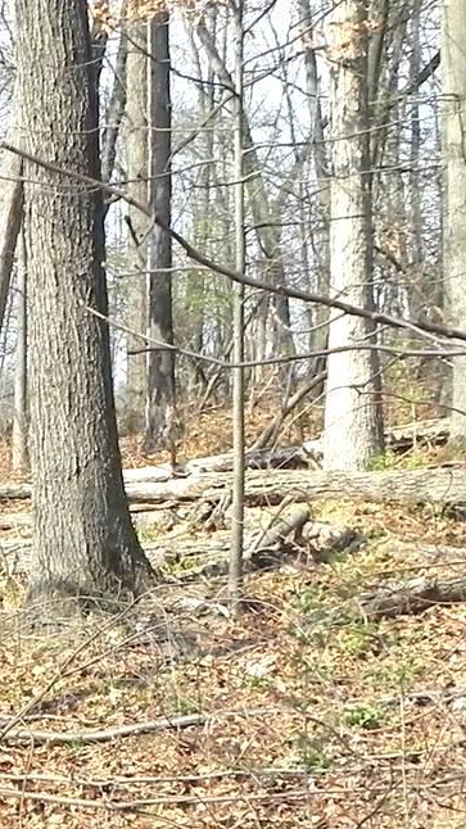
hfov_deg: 10.2
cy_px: 613
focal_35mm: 114
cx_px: -275
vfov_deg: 18.7
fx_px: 2506
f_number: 5.6
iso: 160
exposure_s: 1/272
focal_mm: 5.9
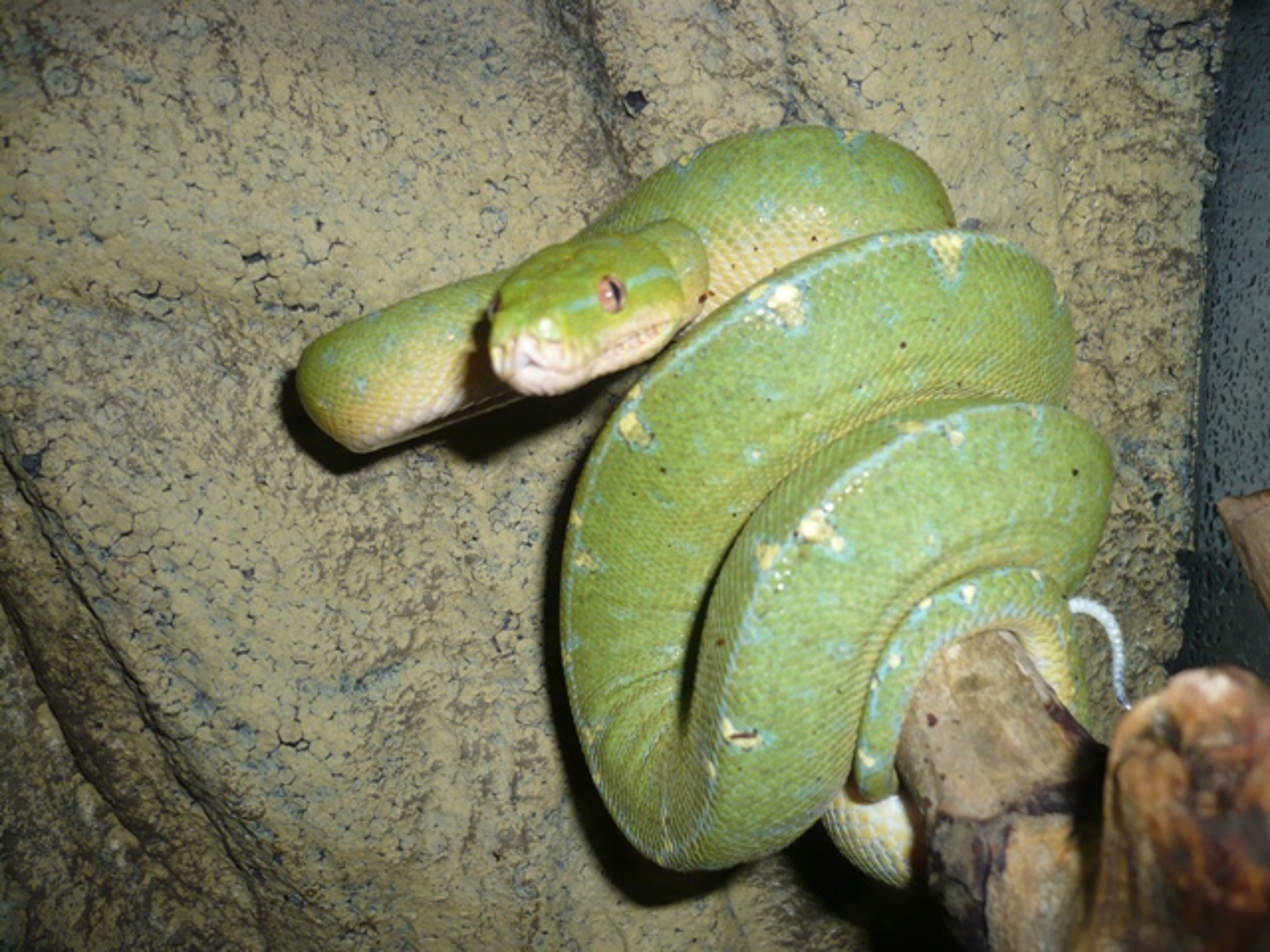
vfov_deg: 39.7
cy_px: 476
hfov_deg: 51.4
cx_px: 635
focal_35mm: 36
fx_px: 1321
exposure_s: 1/30
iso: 100
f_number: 2.9
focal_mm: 6
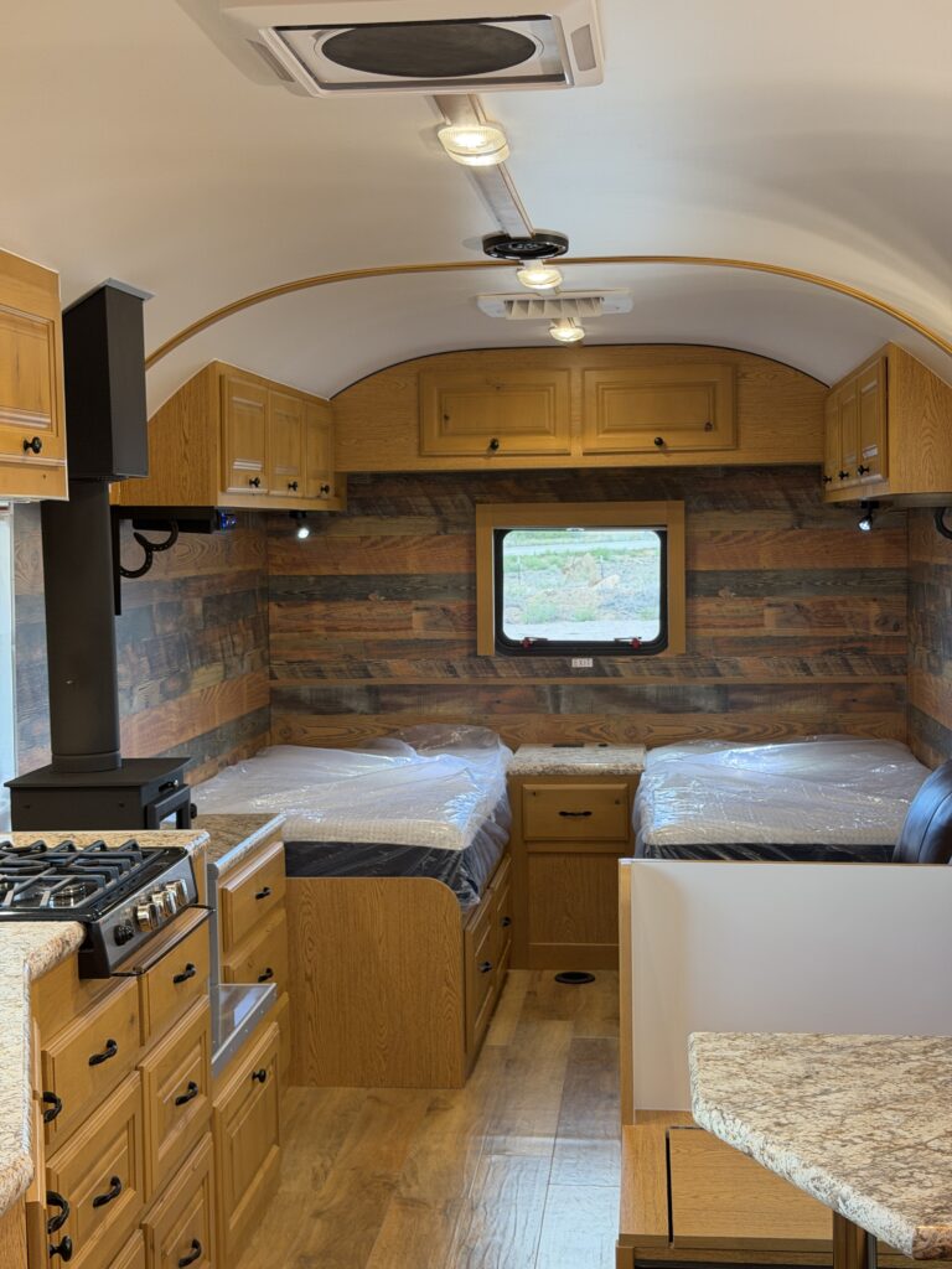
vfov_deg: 39.7
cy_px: 634
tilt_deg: -3.9
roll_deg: +0.3
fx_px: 1760
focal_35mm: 48
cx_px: 476
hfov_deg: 30.3
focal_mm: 6.76
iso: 200
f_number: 1.78
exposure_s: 1/60
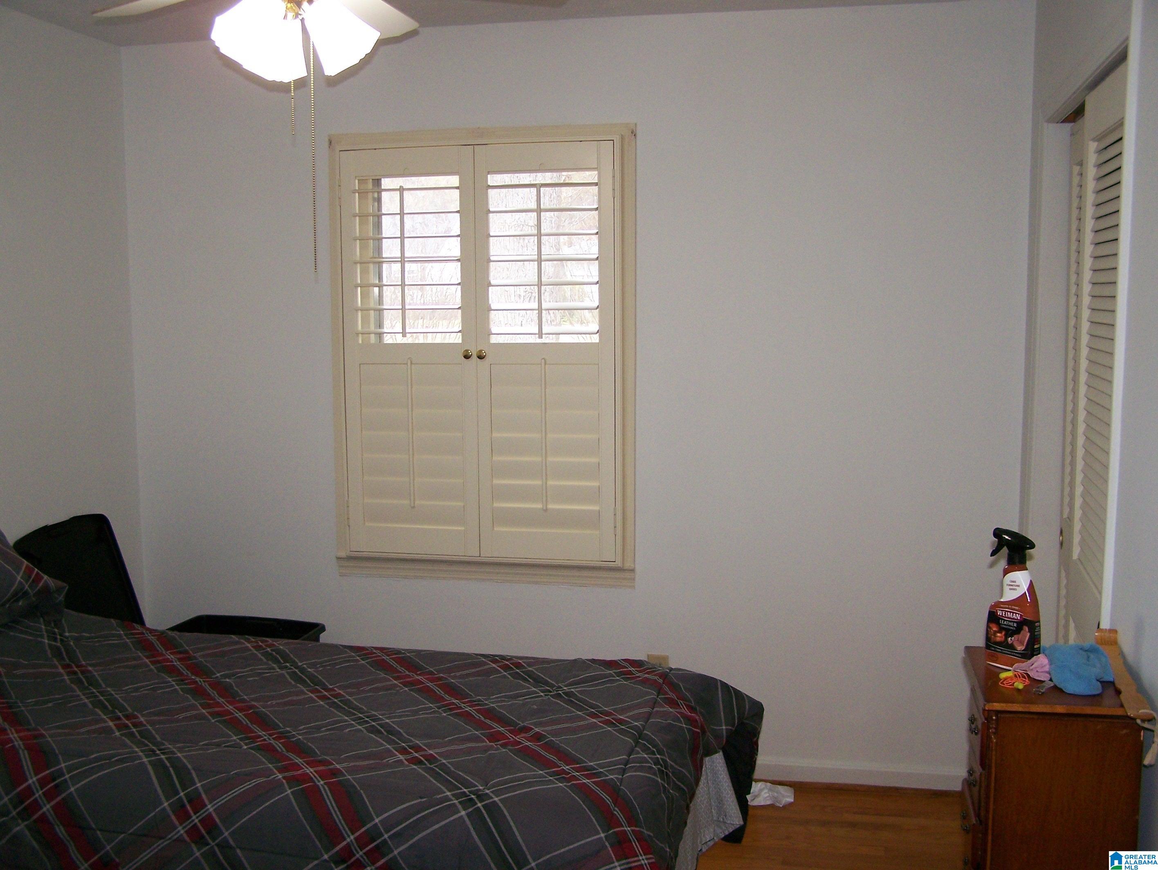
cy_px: 435
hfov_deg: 48.9
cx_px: 579
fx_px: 1272
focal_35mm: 38
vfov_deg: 37.8
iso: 160
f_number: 2.8
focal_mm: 6.3
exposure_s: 1/60
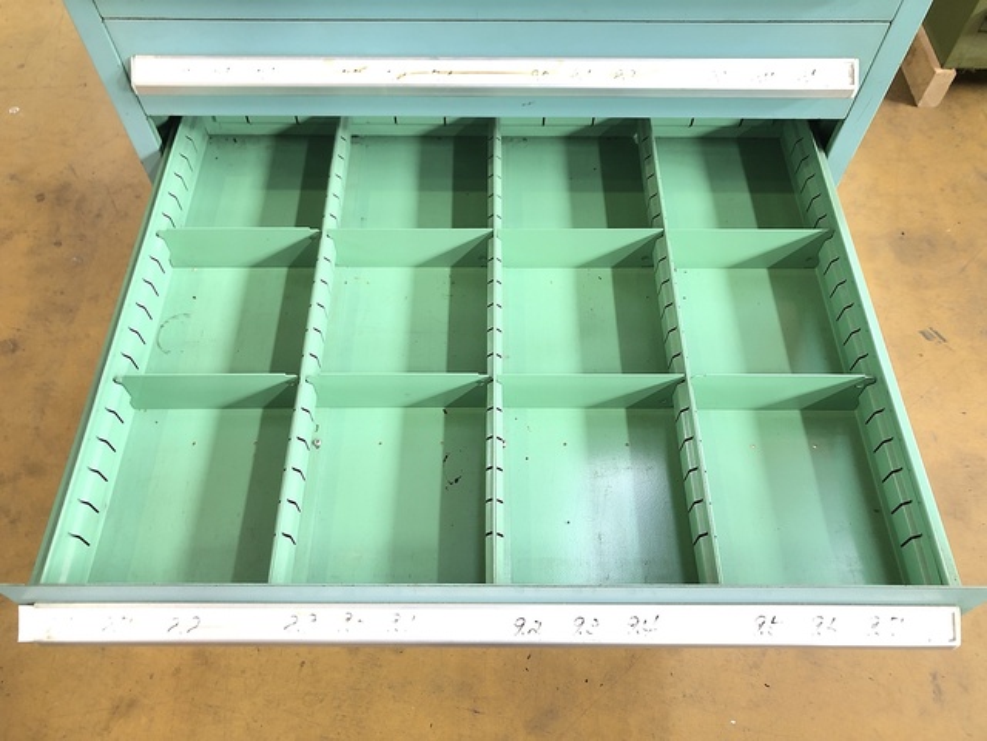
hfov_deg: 63.4
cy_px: 370
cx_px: 494
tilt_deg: -58.5
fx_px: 798
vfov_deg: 49.7
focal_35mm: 28
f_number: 1.8
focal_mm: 3.99
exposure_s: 1/20
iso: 40
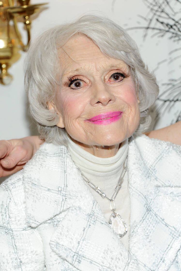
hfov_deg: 11.2
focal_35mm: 122
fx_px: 920
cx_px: 90
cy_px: 136
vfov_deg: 16.8
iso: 500
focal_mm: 122
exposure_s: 1/200
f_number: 6.3
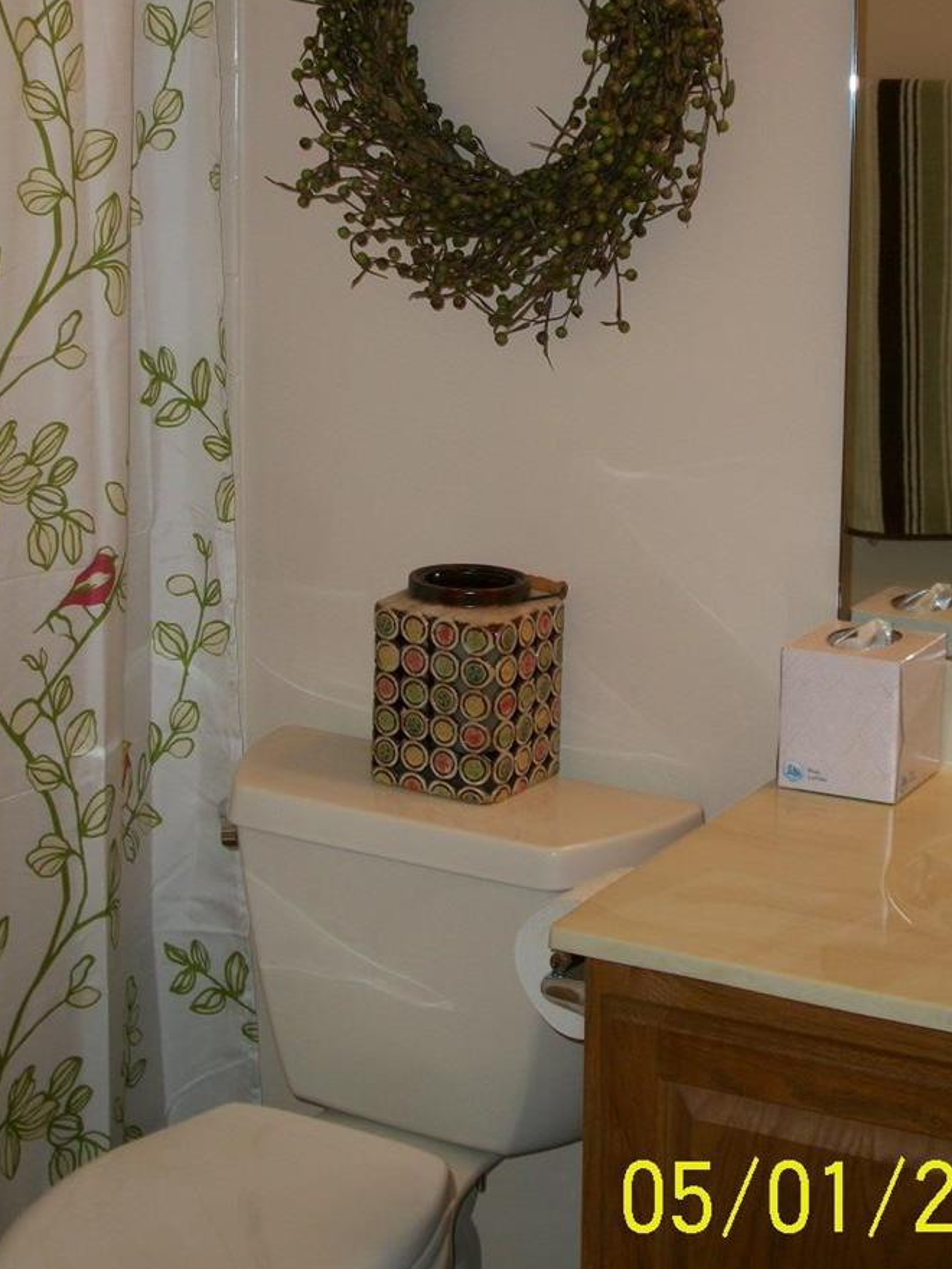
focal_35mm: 60
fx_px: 2200
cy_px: 437
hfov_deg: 24.4
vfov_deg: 32.0
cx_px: 587
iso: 80
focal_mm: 7.8
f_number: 3.5
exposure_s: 1/40
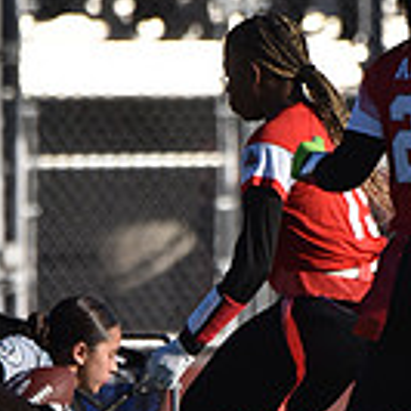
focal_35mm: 1721
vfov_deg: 1.0
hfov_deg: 1.0
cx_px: 355
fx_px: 23118
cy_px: 185
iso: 180
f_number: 6.3
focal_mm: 600
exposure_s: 1/1000
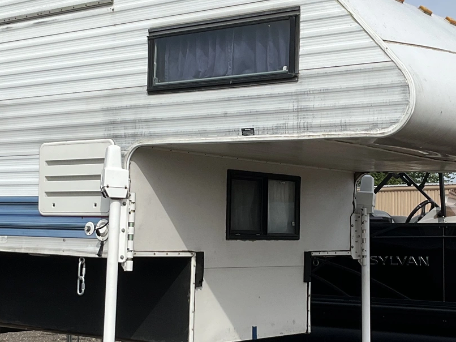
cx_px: 221
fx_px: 948
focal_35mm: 72
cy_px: 210
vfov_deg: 20.4
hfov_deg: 27.0
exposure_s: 1/2320
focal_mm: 3
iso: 25
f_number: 1.8
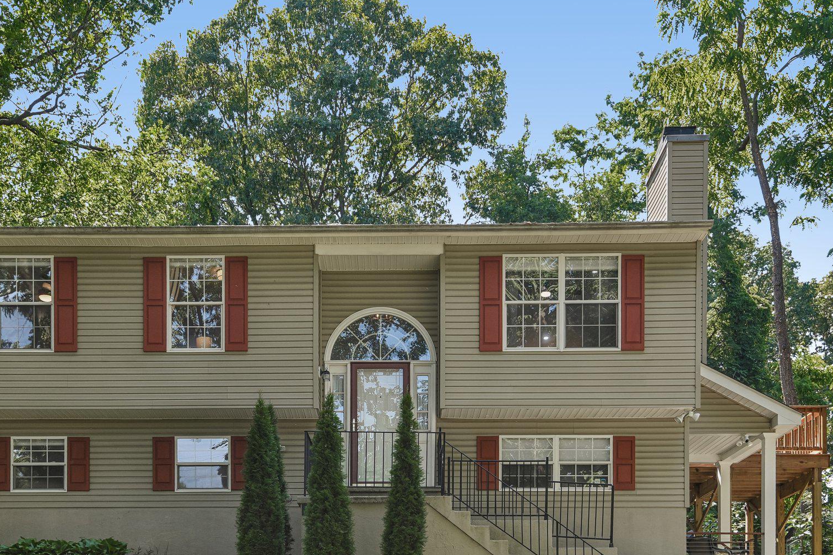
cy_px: 350
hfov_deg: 46.3
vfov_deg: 31.7
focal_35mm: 42
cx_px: 366
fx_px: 972
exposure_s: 1/125
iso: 400
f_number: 8
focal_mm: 31
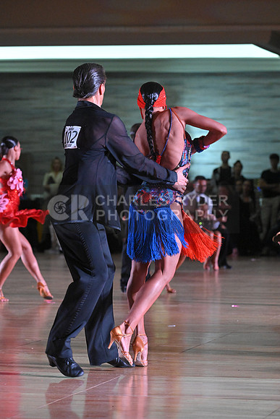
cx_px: 140
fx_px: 1924
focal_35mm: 165
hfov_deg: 8.3
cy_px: 210
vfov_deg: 12.4
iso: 6400
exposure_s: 1/400
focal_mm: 165
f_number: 6.3
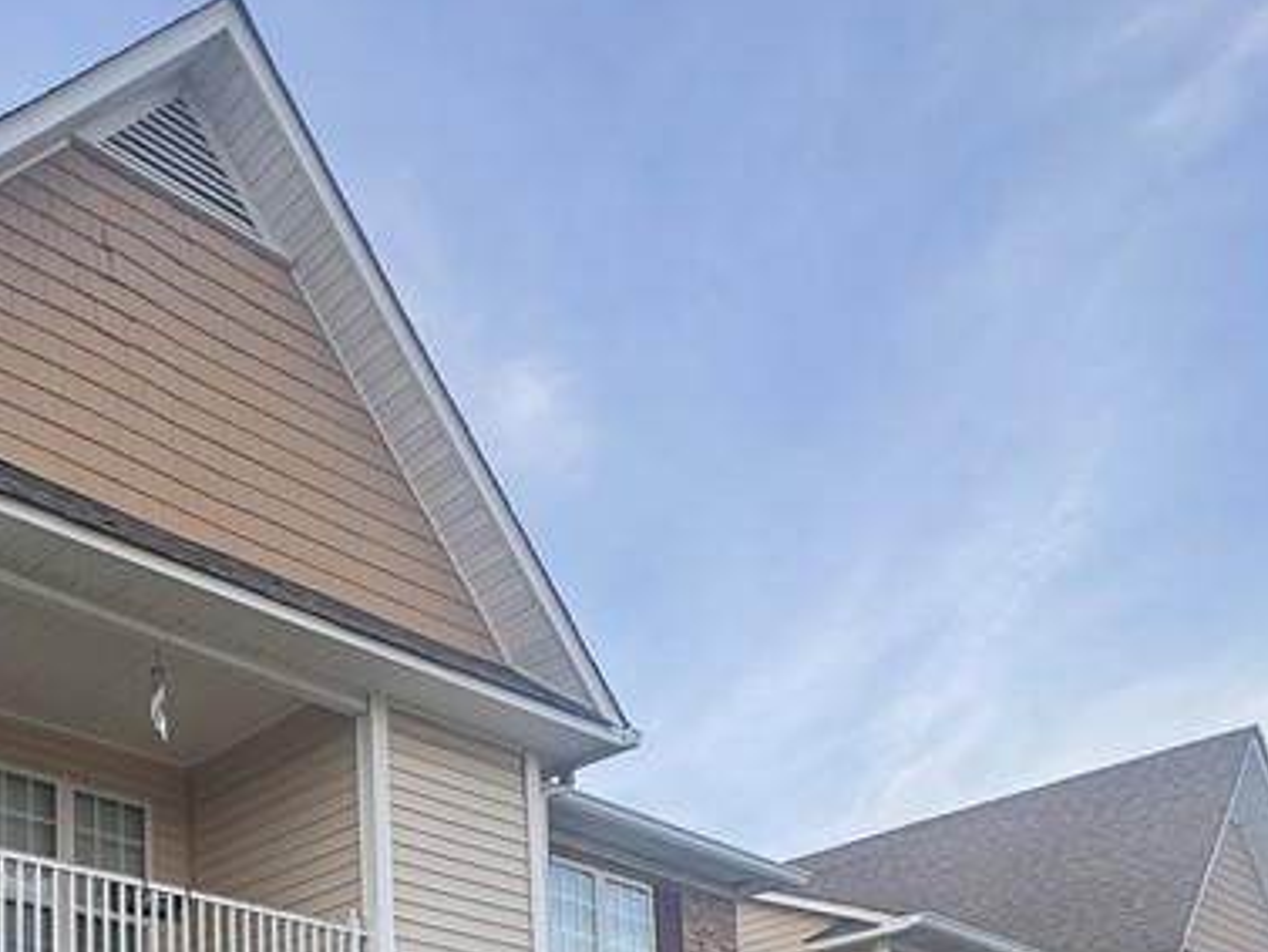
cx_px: -10
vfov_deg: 30.6
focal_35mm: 38
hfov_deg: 42.1
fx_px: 1392
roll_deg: -0.5
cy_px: 1201
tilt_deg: +4.9
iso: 40
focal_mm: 2.22
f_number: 2.2
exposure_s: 1/124
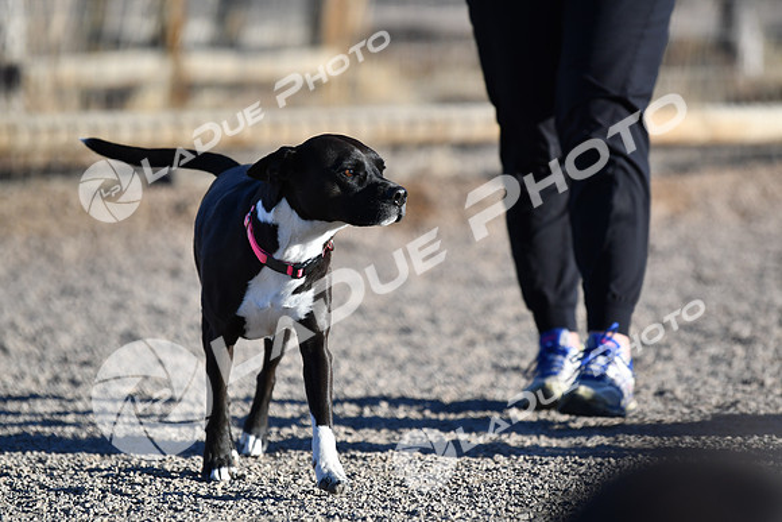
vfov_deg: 5.2
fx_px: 5703
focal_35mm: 262
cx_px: 391
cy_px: 261
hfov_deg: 7.8
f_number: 2.8
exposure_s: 1/4000
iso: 250
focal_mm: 175
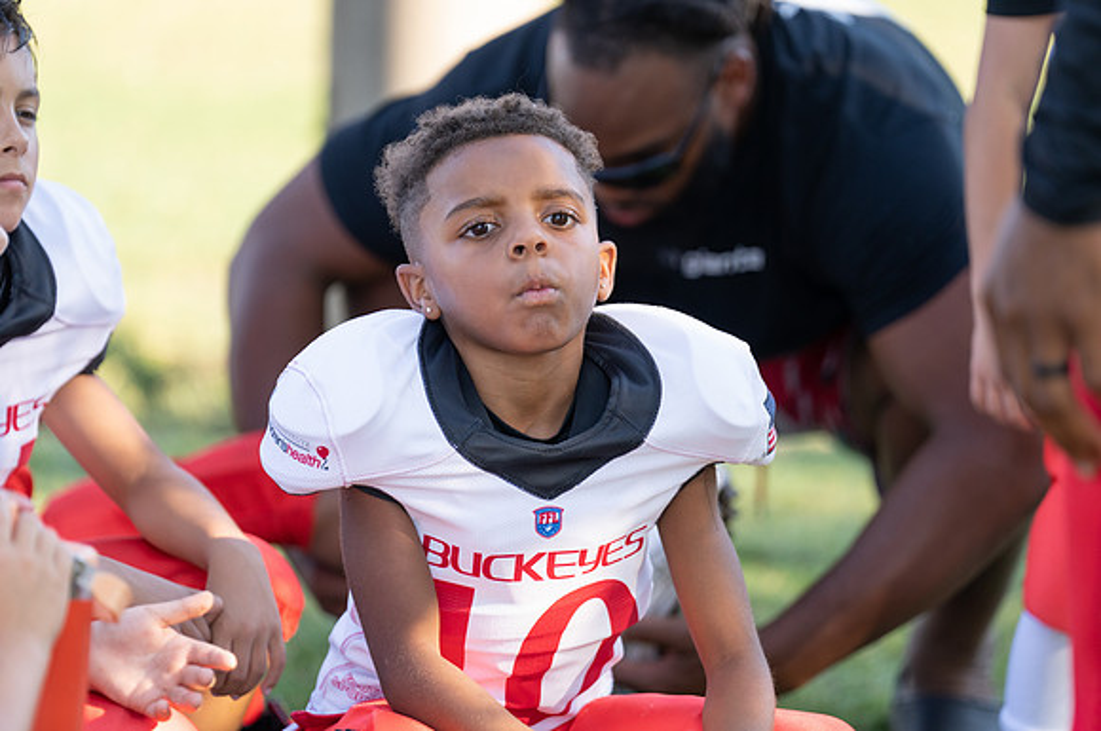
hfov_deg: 10.6
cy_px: 327
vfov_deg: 7.1
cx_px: 540
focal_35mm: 194
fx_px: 5930
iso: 320
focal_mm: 176
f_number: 2.8
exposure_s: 1/640
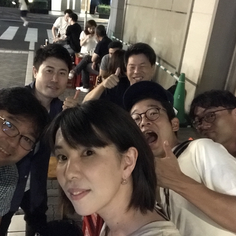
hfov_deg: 43.6
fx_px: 293
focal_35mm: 38
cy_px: 118
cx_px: 90
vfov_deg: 43.9
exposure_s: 1/15
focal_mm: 2.87
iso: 1600
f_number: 2.2
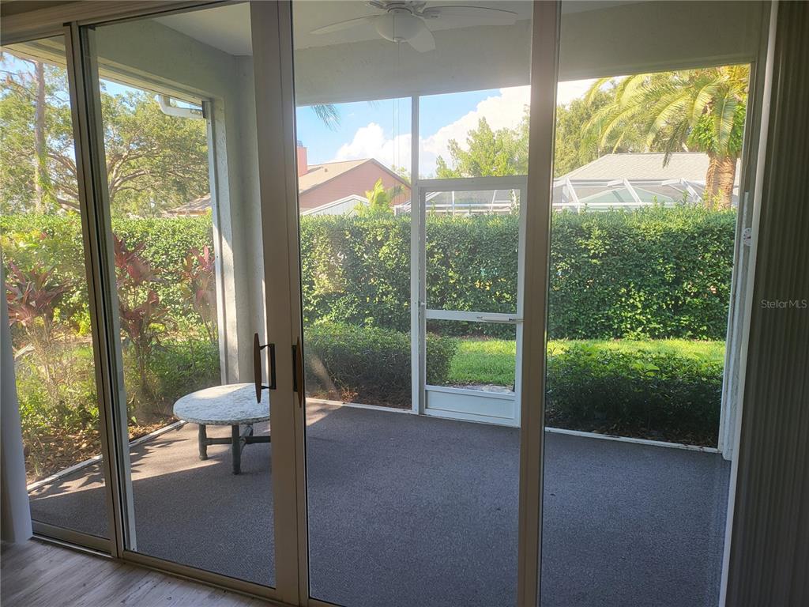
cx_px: 404
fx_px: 561
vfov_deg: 56.8
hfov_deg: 71.6
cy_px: 304
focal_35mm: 24
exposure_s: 1/182
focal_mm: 5
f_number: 1.8
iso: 40
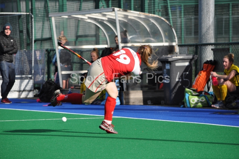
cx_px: 120
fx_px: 1641
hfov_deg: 8.3
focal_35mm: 248
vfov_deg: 5.5
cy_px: 80
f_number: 5
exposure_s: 1/4000
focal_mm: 165
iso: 640
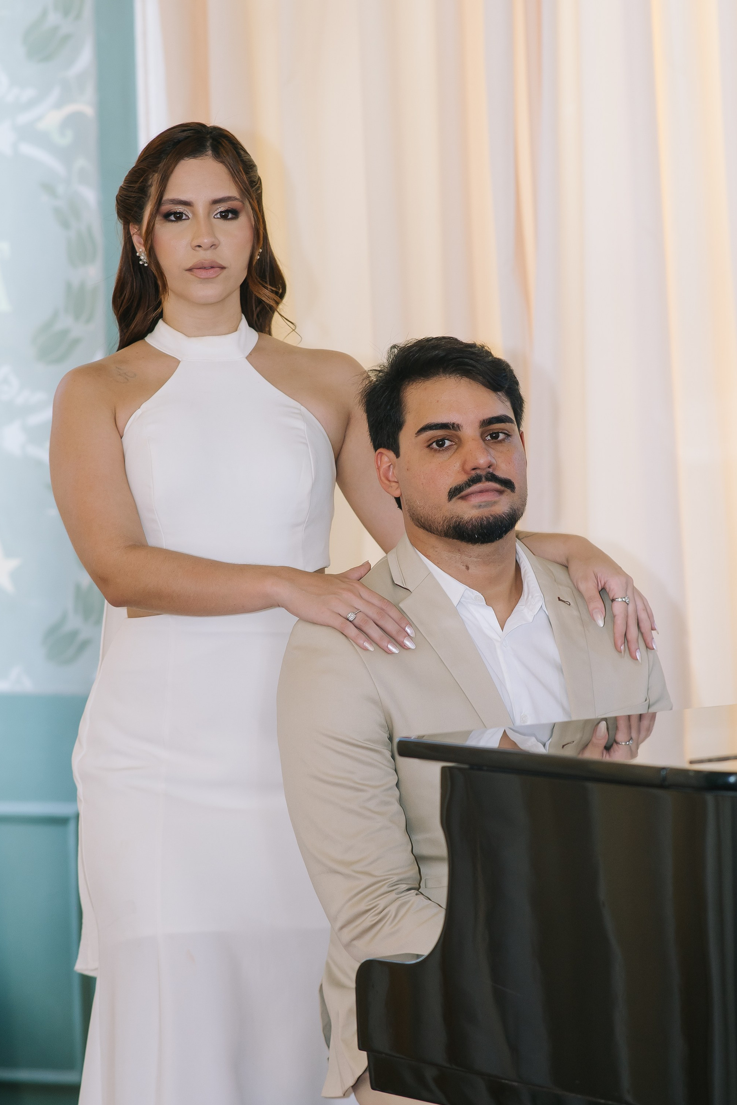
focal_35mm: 116
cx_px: 383
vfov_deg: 17.6
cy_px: 569
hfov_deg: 11.8
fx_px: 3562
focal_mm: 85
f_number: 3.2
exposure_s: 1/200
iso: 400
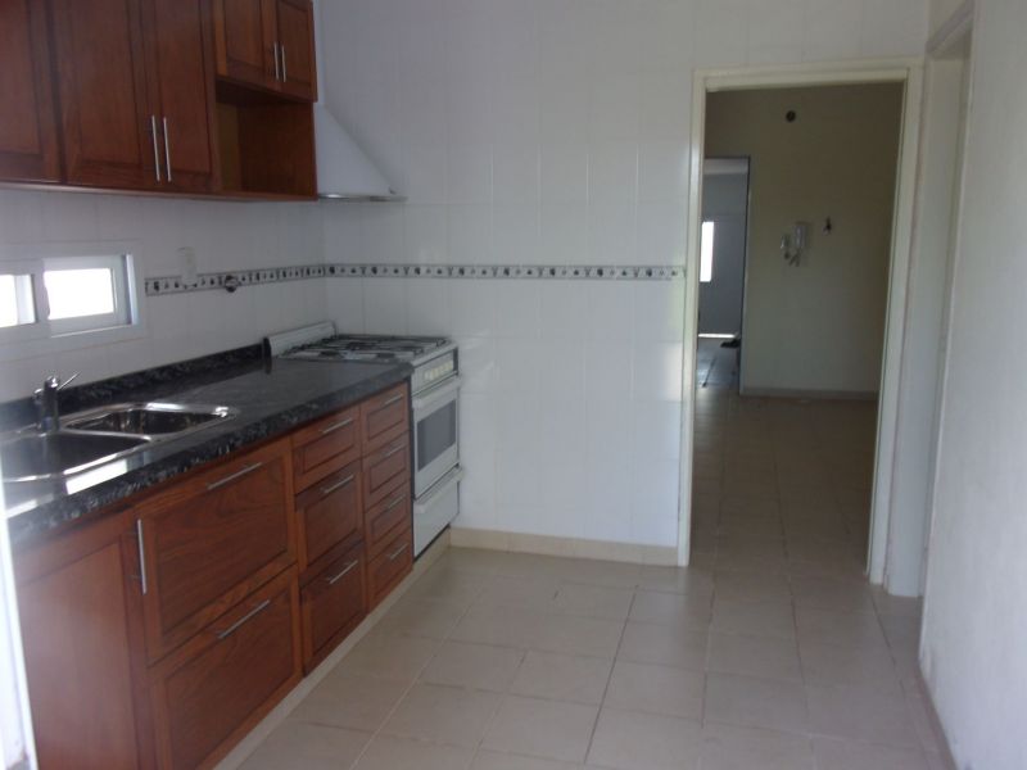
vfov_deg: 49.7
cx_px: 514
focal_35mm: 28
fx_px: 831
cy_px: 385
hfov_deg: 63.4
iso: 81
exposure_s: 1/34
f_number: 3.9
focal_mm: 5.1
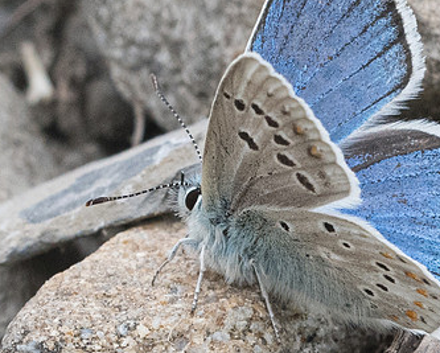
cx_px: 414
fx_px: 15510
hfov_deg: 1.6
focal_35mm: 1190
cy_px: 61
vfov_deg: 1.3
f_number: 11
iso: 800
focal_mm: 150
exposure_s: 1/500
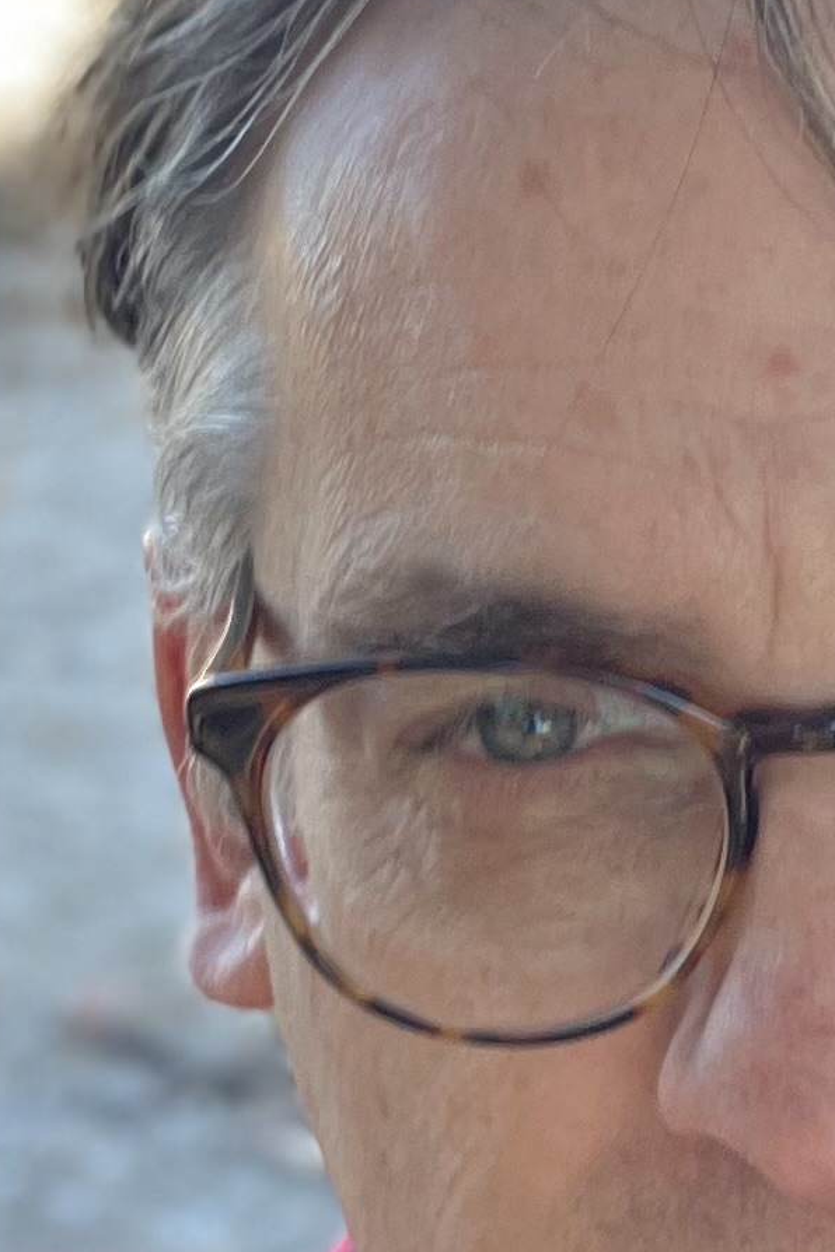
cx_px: 801
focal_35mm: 115
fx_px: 4001
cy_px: 737
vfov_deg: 17.8
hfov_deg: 11.8
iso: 50
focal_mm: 2.87
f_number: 2.2
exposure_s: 1/121
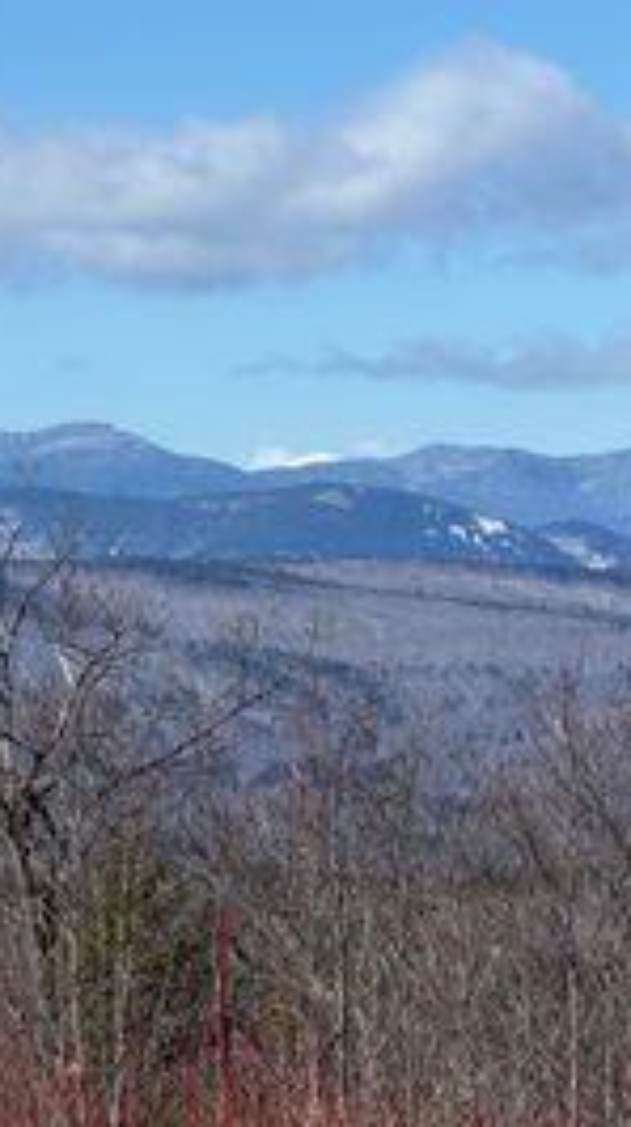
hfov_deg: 5.8
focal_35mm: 205
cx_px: -326
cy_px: 570
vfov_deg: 10.5
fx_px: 6117
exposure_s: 1/841
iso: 20
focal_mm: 16.89
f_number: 2.8
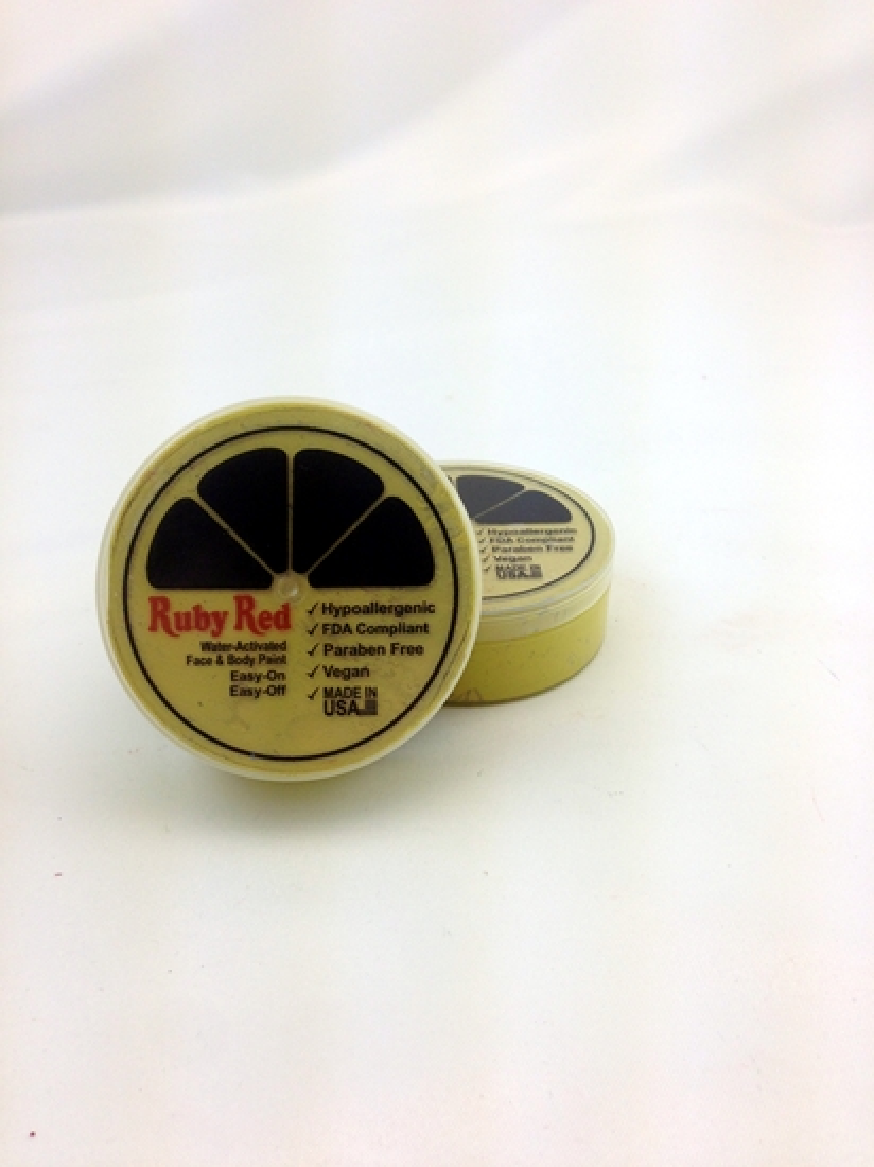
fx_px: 1112
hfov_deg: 42.9
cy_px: 584
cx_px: 437
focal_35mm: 33
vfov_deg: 55.4
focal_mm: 4.12
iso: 50
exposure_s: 1/174
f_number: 2.4
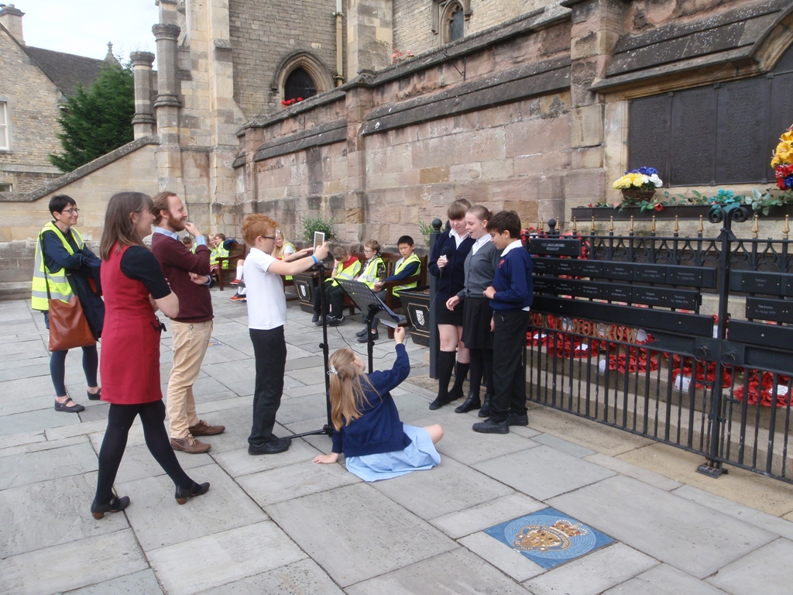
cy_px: 298
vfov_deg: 49.7
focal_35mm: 28
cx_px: 396
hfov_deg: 63.4
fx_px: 641
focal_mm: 5
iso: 64
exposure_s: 1/200
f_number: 4
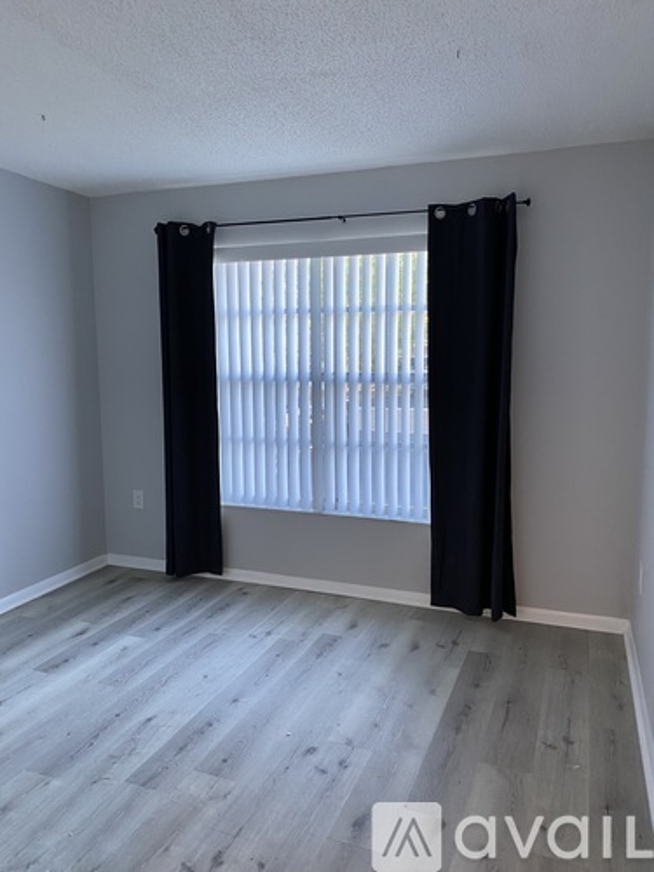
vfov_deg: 67.3
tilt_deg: -8.0
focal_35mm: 26
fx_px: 655
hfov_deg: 53.1
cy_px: 436
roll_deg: +0.3
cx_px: 327
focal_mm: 4.25
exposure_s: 1/60
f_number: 1.8
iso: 100
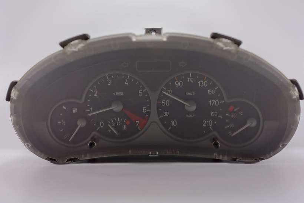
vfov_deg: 32.6
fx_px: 346
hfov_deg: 47.4
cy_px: 102
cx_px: 152
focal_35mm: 41
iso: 125
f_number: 2.8
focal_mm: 15.28
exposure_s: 1/50
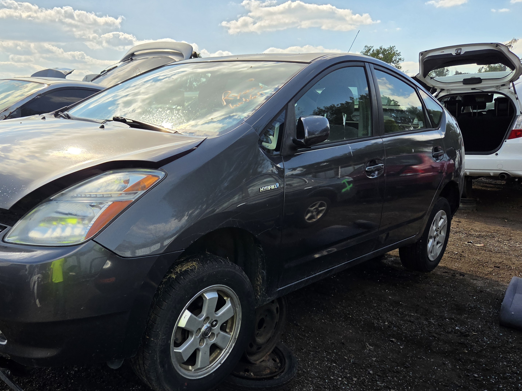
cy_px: 223
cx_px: 190
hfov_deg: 56.0
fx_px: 483
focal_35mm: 32
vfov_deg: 44.0
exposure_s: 1/5697
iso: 80
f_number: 1.8
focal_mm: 5.4
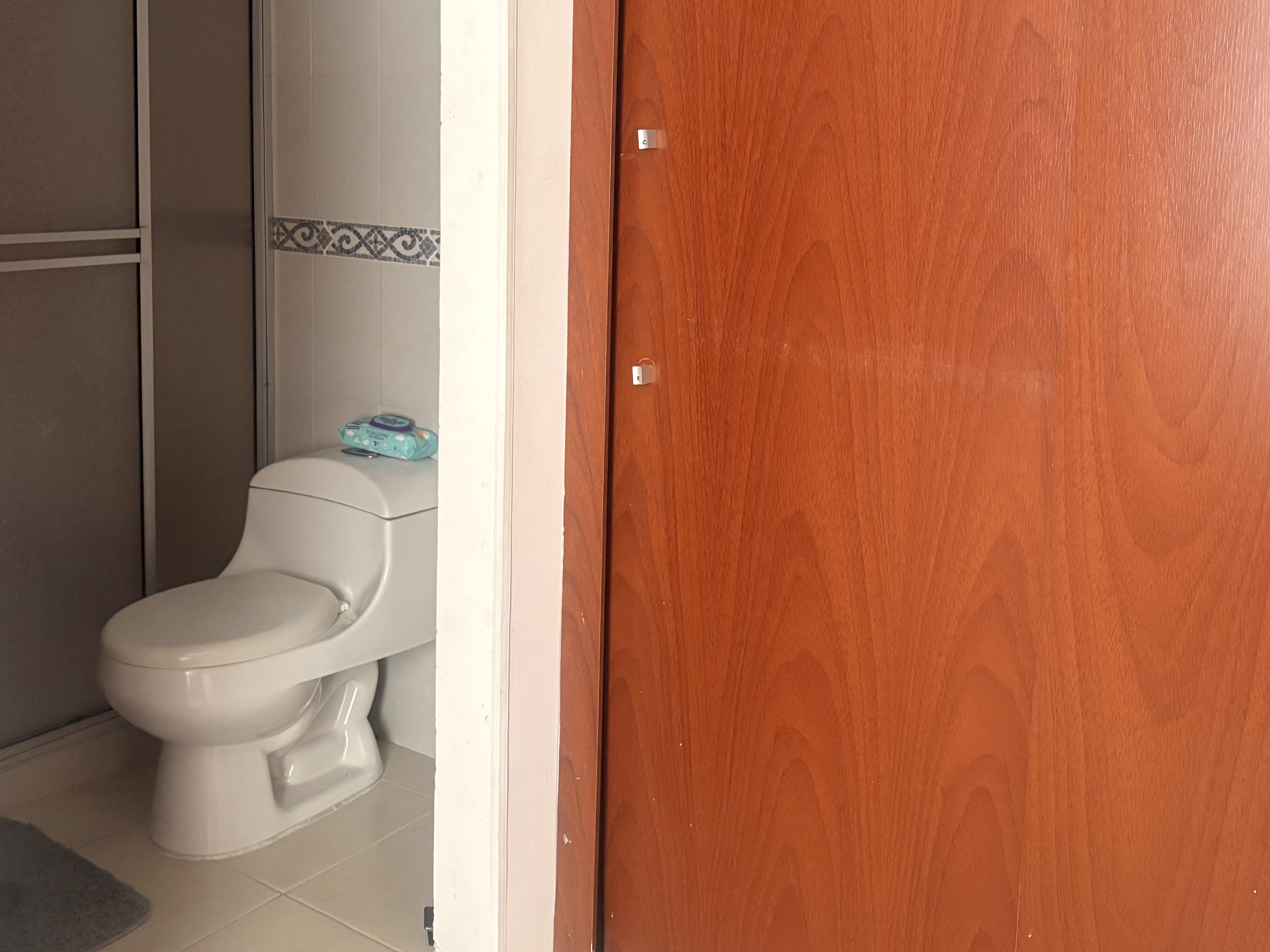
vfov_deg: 38.2
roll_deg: -0.9
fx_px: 1357
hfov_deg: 50.1
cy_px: 305
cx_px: 597
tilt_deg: -6.8
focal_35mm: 37
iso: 320
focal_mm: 5.96
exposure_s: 1/60
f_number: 1.6
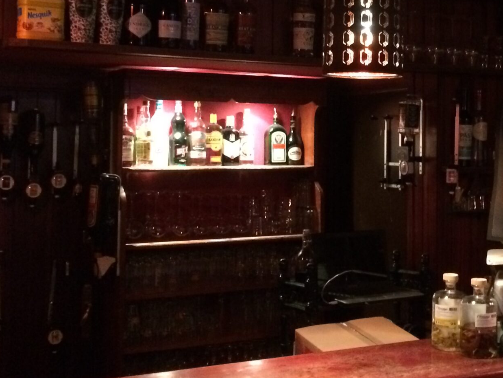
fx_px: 872
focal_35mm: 60
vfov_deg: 24.3
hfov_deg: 31.7
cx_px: 369
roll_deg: -0.6
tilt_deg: +2.6
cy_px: 114
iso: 640
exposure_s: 1/17
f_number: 2.2
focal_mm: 4.15
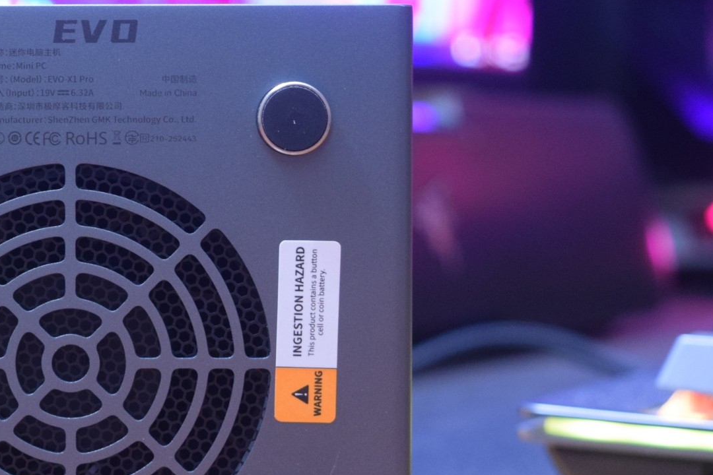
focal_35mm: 144
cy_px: 291
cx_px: 72
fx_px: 2852
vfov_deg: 9.5
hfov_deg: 14.1
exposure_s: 1/8
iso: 1600
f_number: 6.3
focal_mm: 48
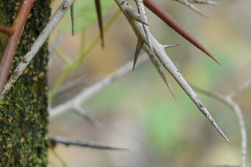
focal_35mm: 274
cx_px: 81
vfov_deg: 5.0
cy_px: -64
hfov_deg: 7.5
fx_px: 1908
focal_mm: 60
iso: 200
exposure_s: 1/25
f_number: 4.5
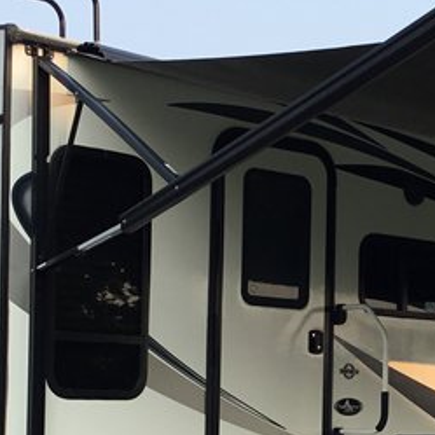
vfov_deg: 19.4
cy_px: 386
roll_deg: -2.8
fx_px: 1251
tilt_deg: +1.1
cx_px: 297
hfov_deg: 19.6
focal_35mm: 88
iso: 25
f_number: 2.4
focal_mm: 3.3
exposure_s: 1/488
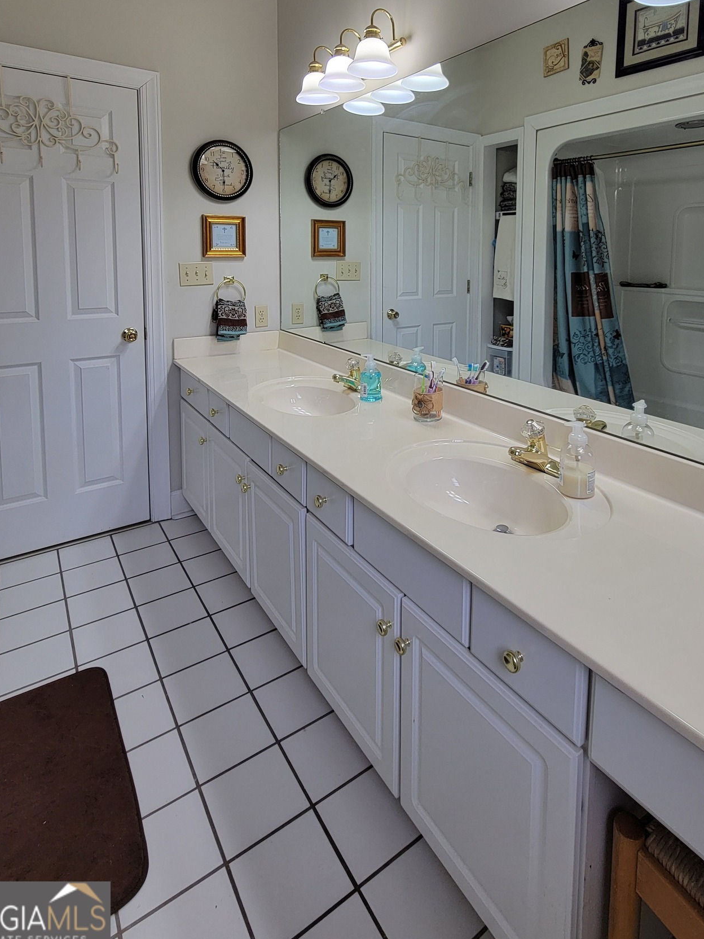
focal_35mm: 18
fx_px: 488
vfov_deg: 84.0
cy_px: 296
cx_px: 403
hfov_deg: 71.2
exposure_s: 1/120
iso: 100
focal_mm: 2.2
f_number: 2.2
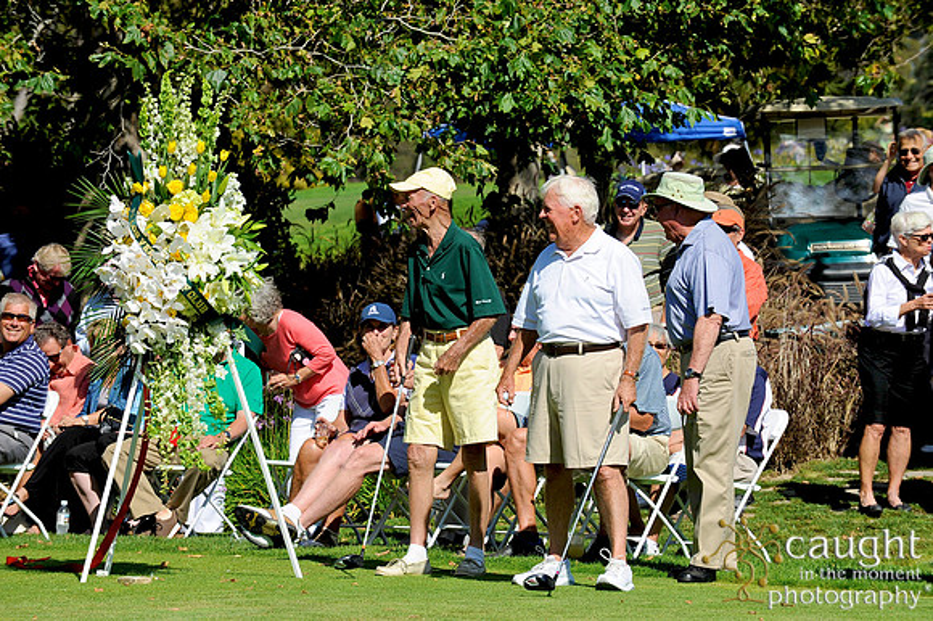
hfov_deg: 10.3
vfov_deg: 6.9
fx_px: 5180
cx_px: 466
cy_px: 310
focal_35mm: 200
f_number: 11
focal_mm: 200
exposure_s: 1/320
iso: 200
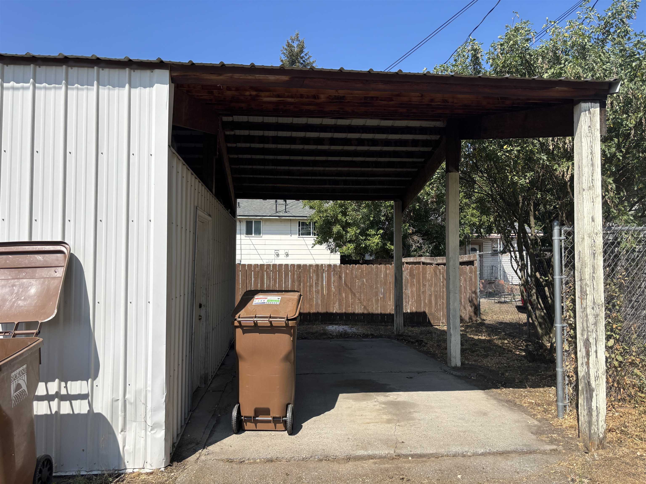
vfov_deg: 53.1
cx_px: 323
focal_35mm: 26
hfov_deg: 67.3
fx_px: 485
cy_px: 242
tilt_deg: +5.7
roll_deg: +1.6
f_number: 1.6
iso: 50
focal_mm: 5.96
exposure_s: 1/3650
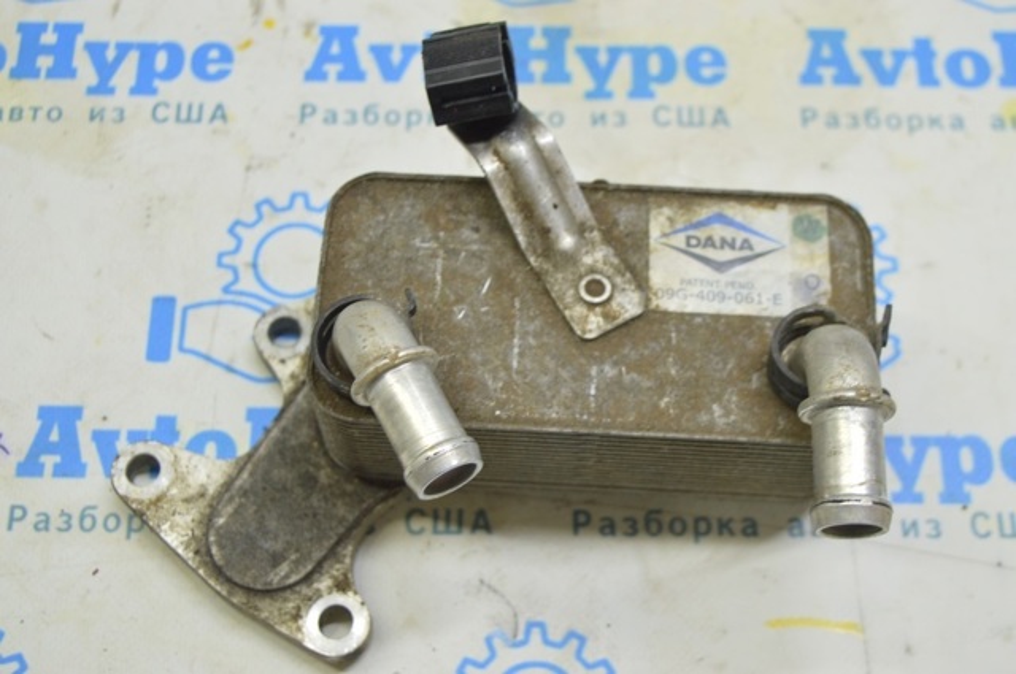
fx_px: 1437
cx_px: 508
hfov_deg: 38.9
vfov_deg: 26.4
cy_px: 337
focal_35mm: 51
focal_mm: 34
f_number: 5.6
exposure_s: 1/20
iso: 400
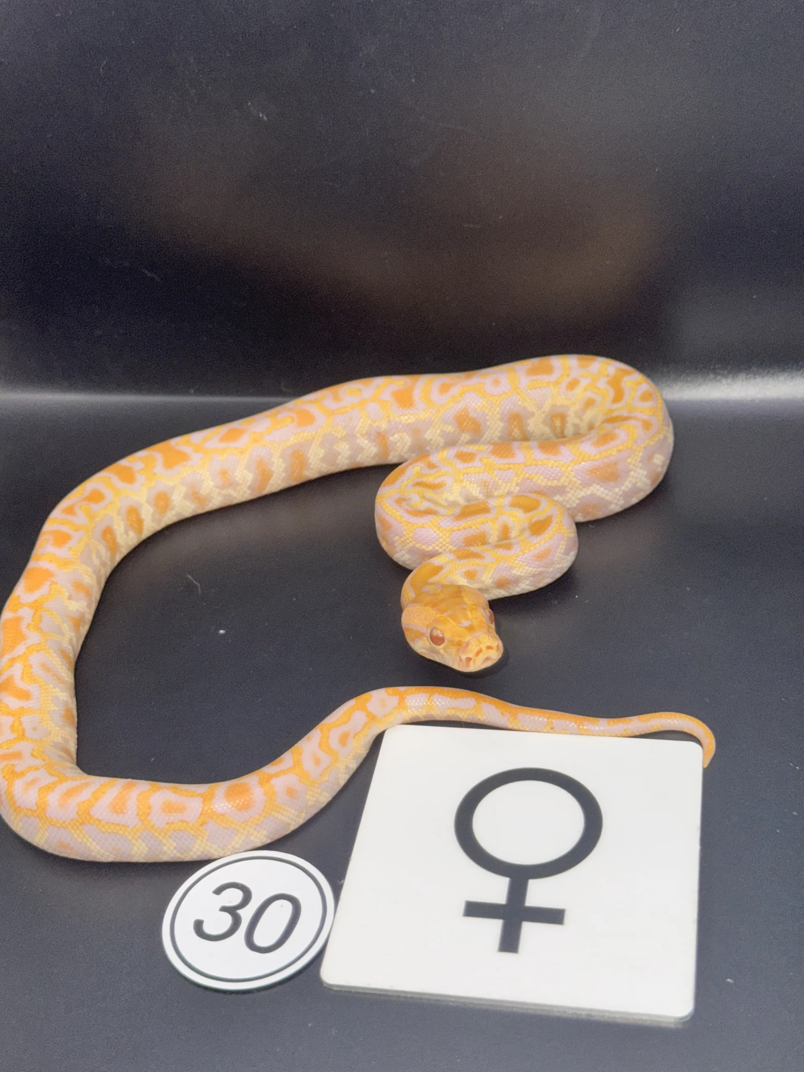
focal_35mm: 48
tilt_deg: -38.4
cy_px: 536
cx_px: 402
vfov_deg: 39.7
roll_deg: +6.2
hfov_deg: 30.3
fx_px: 1486
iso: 50
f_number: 1.78
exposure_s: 1/204
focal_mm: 6.76
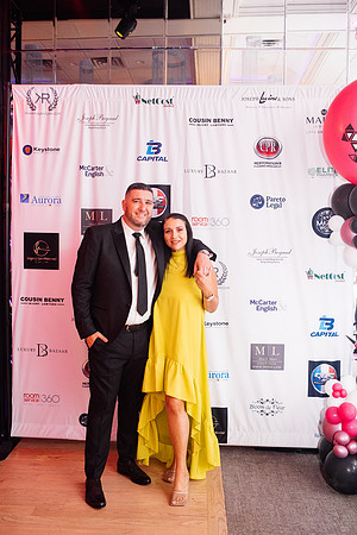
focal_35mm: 35
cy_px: 268
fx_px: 521
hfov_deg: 37.9
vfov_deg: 54.4
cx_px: 178
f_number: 2.8
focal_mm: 35
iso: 2500
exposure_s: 1/200
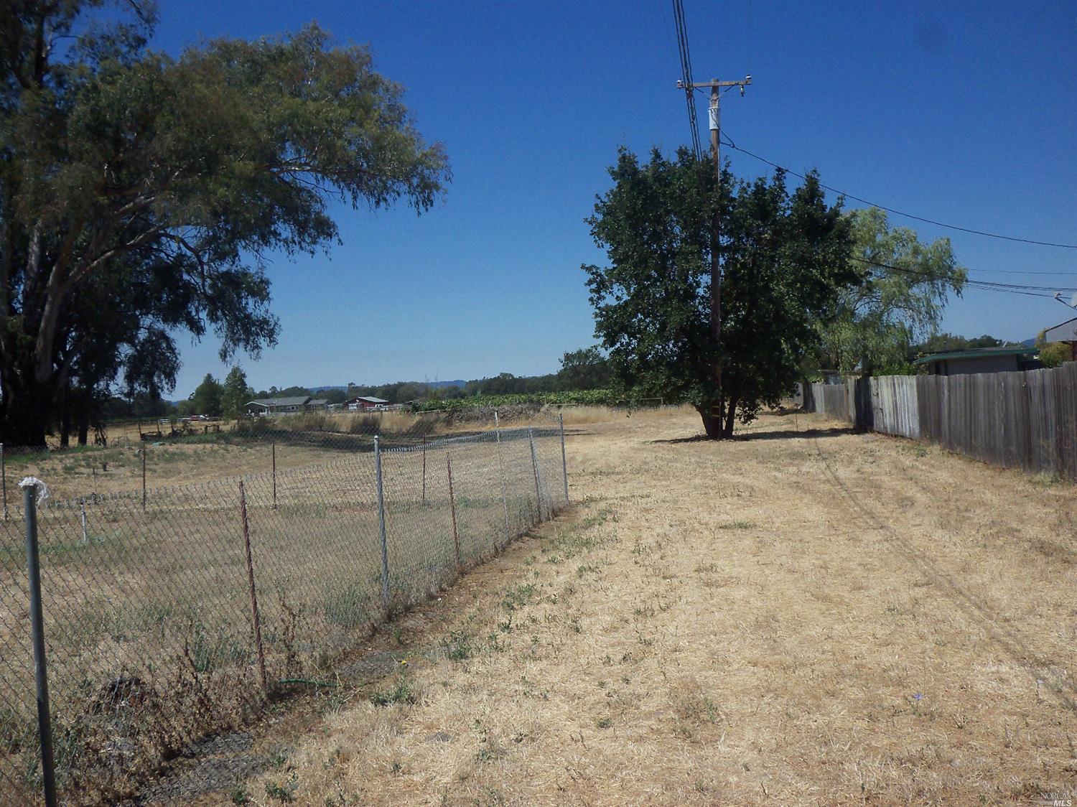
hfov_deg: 54.0
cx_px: 538
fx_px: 1057
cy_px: 404
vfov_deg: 41.8
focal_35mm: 34
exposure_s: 1/320
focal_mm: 5.7
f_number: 8.8
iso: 80
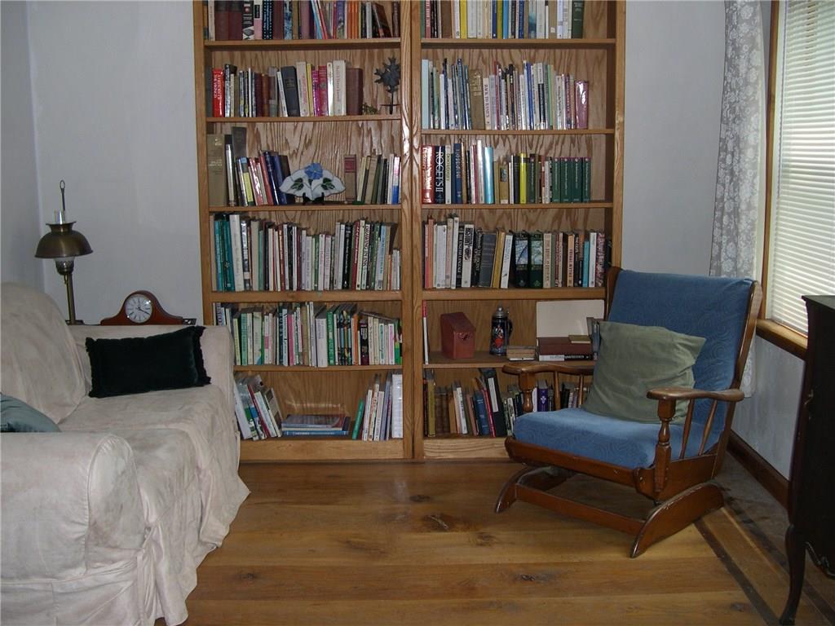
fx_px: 917
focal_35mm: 38
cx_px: 418
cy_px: 313
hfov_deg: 49.0
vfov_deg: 37.7
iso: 146
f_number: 2.8
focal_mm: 8
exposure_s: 1/60
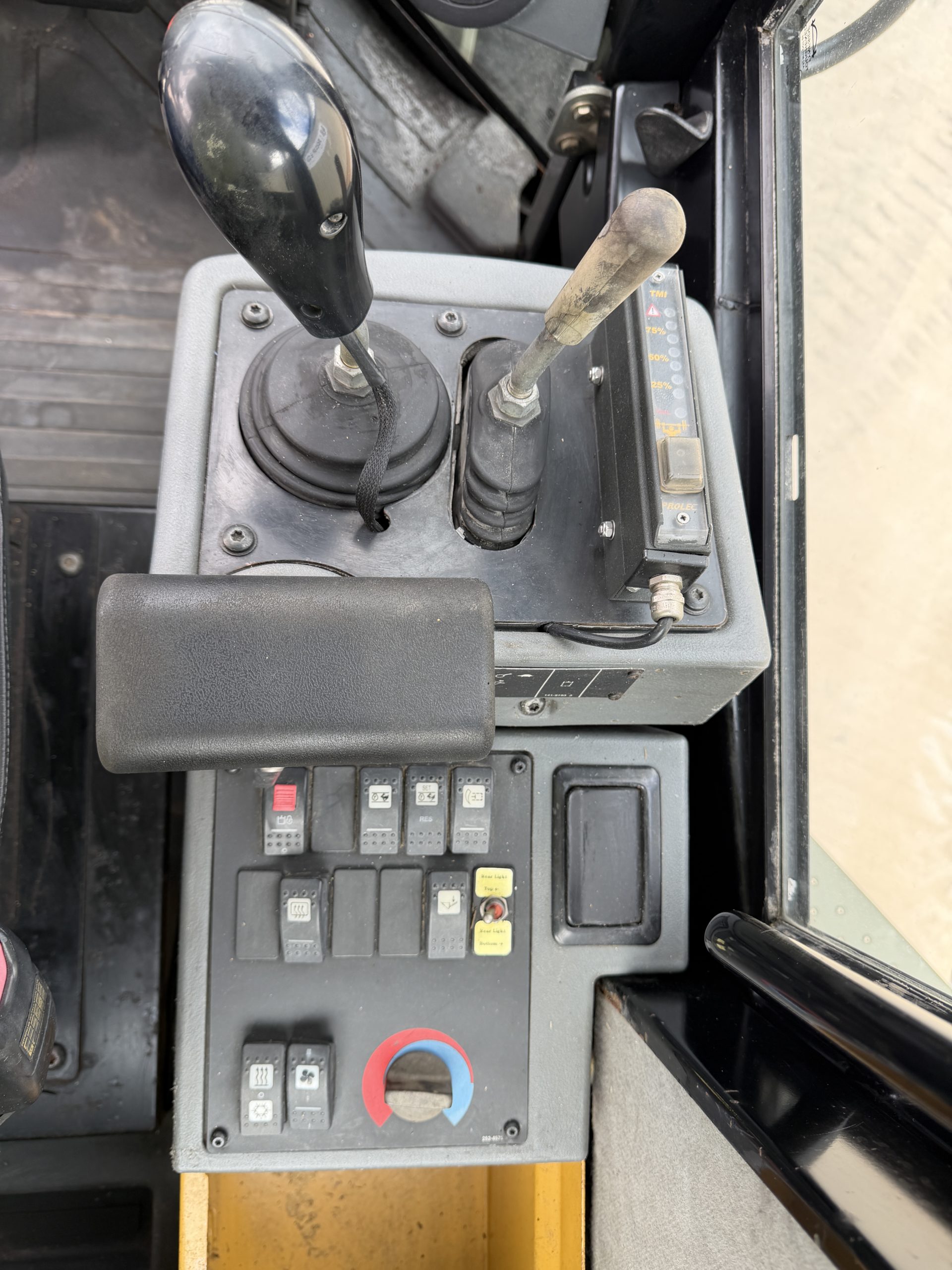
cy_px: 635
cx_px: 476
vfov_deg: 71.6
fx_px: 880
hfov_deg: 56.8
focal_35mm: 24
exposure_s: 1/176
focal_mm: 6.76
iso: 80
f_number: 1.78
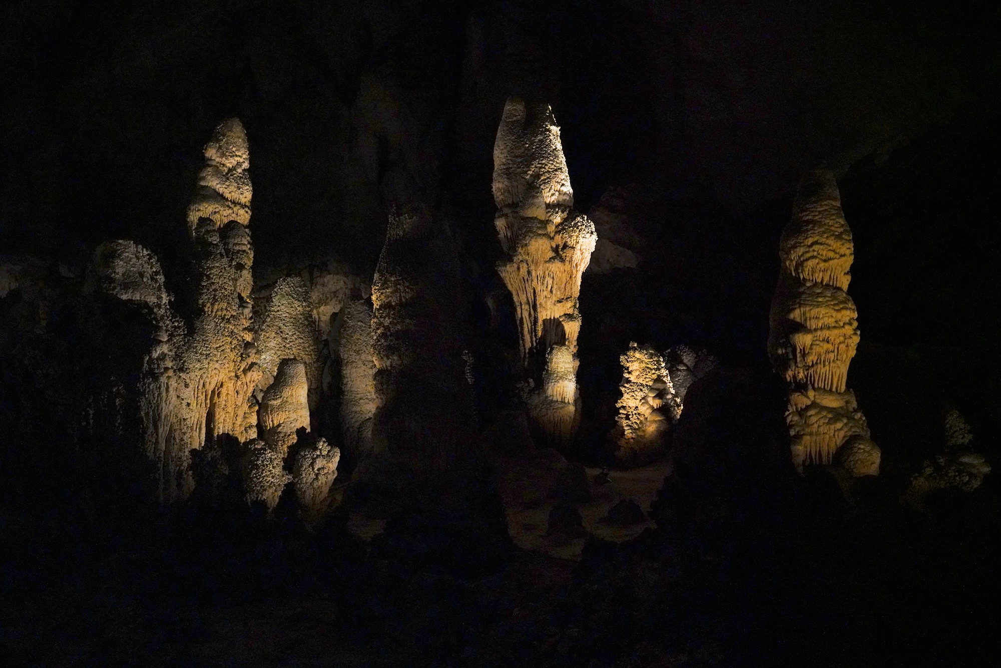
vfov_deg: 34.2
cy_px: 334
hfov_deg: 49.5
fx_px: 1084
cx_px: 500
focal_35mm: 39
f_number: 5
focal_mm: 39
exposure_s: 1/80
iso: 12800
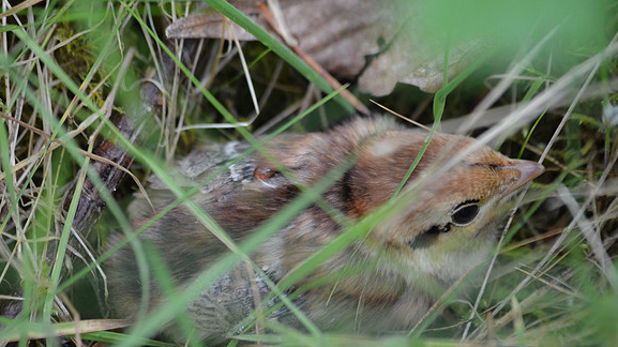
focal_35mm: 268
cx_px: 308
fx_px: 4390
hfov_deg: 8.1
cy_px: 175
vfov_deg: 4.5
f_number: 4.5
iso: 1600
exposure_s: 1/400
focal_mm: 170
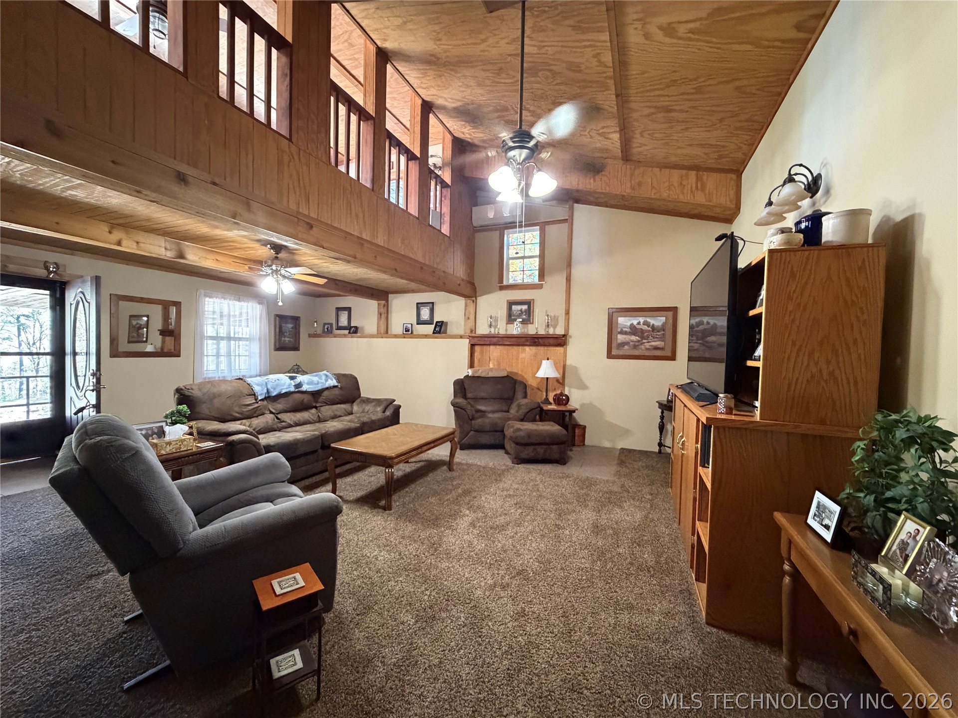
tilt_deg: -1.4
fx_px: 387
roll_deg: -1.4
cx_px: 479
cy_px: 359
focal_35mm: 14
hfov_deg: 102.1
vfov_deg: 85.7
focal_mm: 2.22
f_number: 2.2
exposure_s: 1/60
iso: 1000
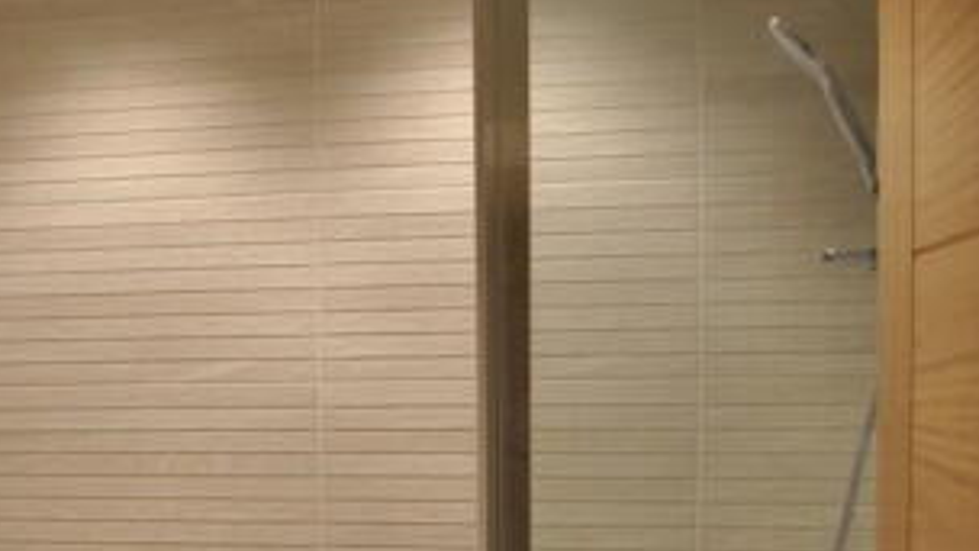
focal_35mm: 61
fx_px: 1584
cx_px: 206
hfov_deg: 33.4
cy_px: 483
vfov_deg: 19.4
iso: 400
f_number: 4.5
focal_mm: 18
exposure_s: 1/80
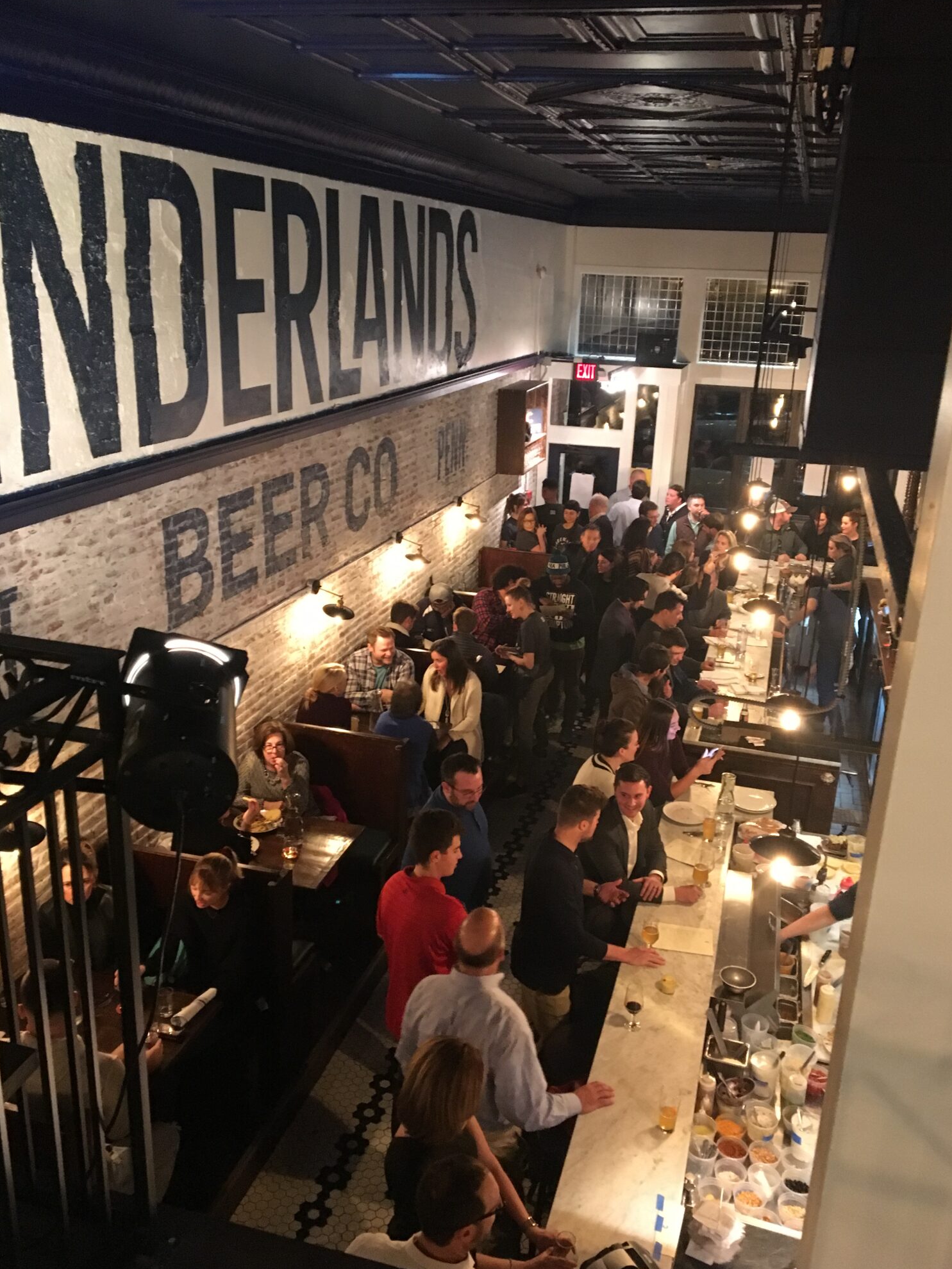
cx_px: 482
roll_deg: -1.8
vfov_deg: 60.0
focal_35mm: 30
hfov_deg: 46.8
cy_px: 638
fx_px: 1100
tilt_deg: -17.6
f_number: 2.2
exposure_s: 1/15
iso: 320
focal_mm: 4.15
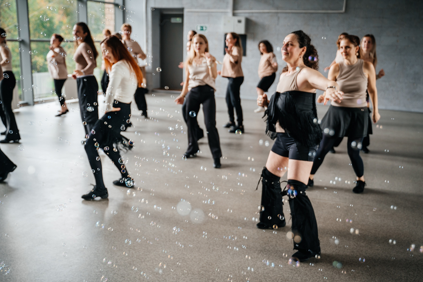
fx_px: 480
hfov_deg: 47.6
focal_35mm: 41
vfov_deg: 32.7
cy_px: 156
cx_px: 216
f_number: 2.8
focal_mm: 37
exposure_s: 1/250
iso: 400
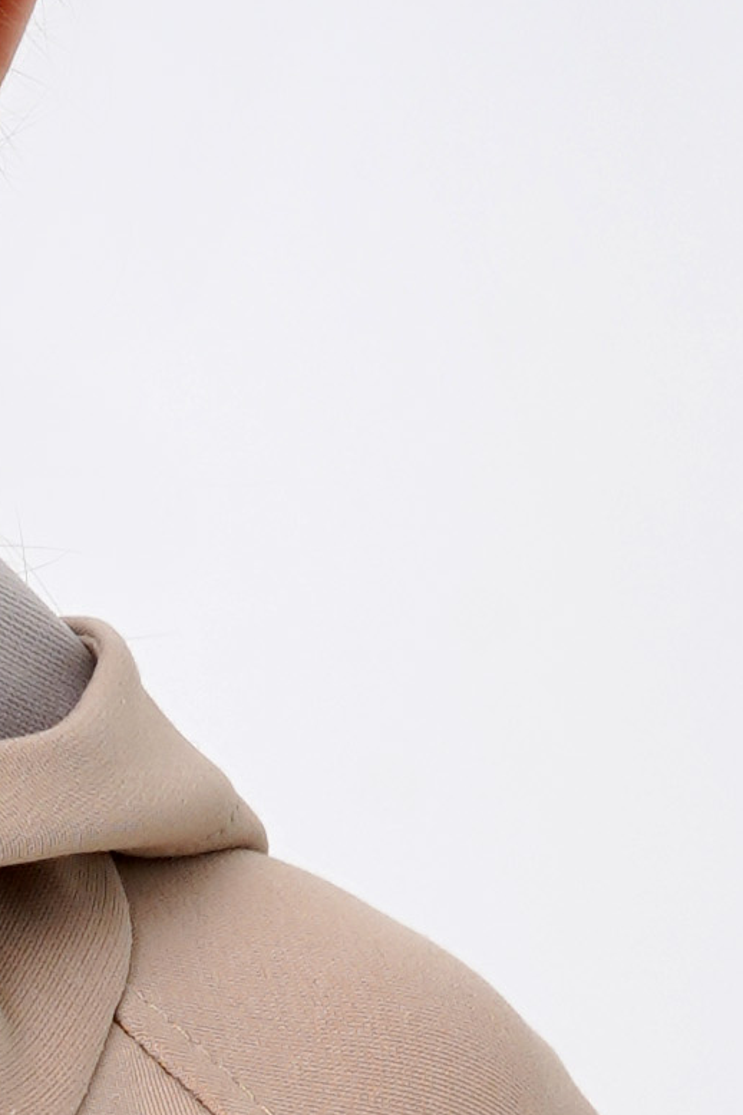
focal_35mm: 386
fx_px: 11949
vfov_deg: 5.2
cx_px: -653
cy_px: 2326
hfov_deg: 3.5
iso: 100
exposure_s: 1/160
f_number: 10
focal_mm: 50
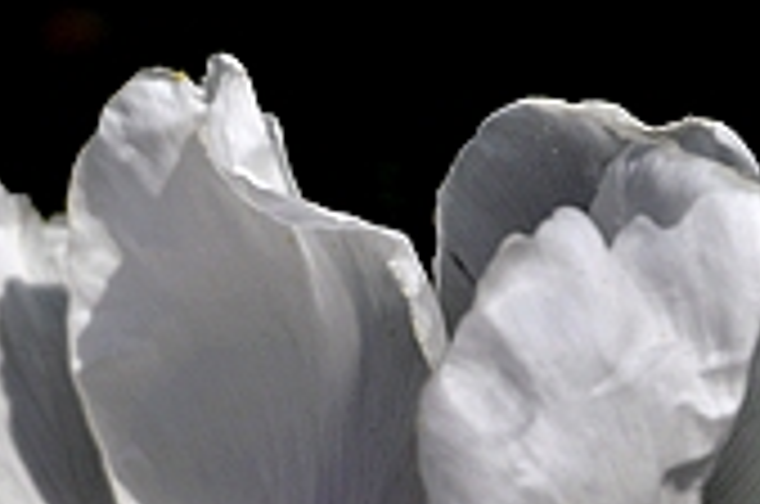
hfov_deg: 3.7
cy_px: 628
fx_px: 11795
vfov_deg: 2.4
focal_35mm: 560
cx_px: -265
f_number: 7.1
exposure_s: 1/2000
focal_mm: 105
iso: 200
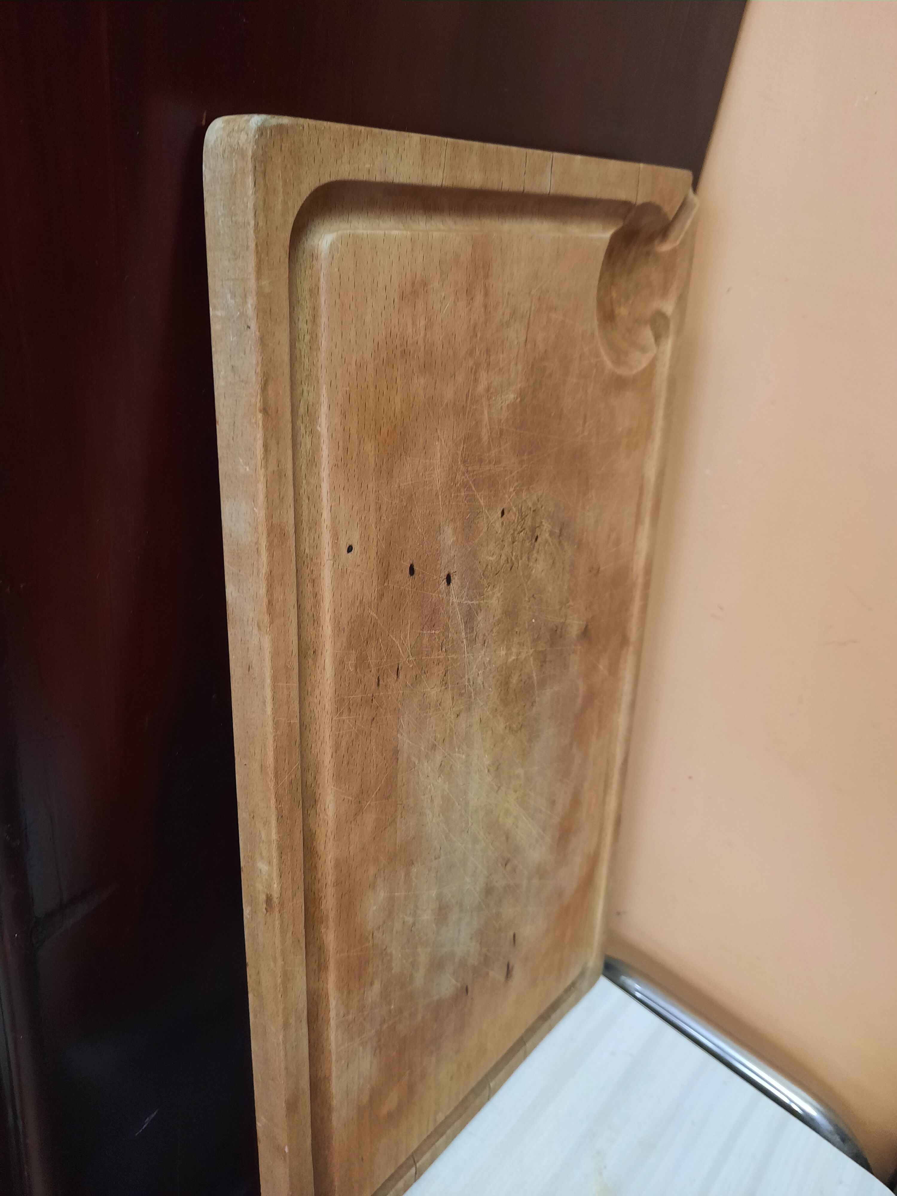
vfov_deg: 69.4
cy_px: 598
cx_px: 448
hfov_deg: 54.9
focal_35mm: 25
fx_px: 864
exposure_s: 1/25
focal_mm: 4.6
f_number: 2
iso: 320
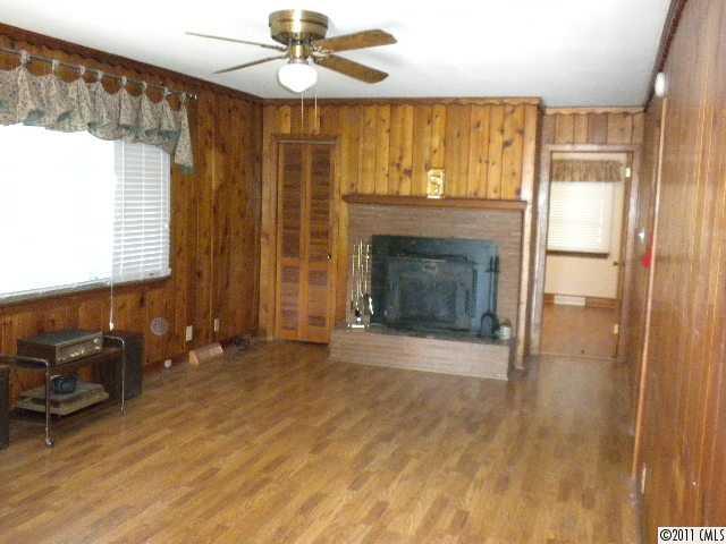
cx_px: 363
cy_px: 272
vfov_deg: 38.7
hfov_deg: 50.1
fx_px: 776
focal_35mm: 37
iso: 679
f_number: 3.5
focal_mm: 6.6
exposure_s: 1/30
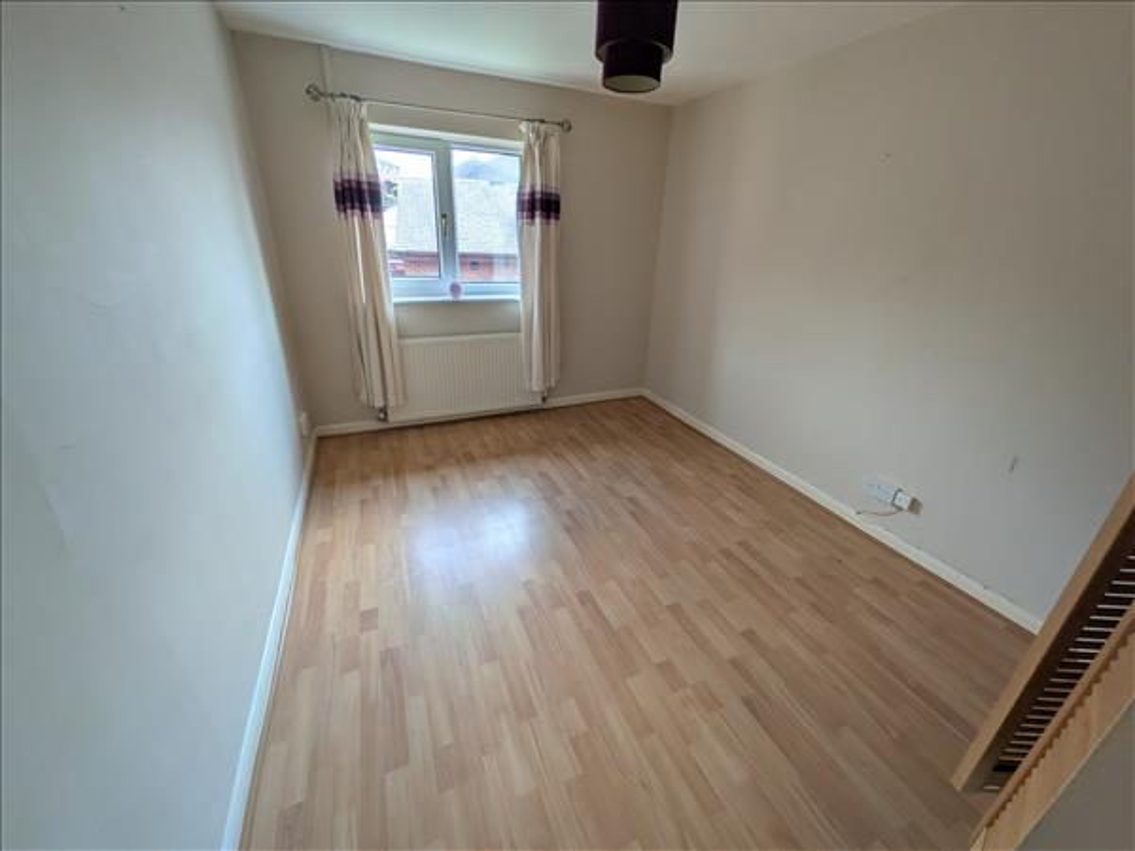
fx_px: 459
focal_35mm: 14
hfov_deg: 102.1
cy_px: 426
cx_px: 568
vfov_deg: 85.7
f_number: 2.2
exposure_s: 1/190
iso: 52
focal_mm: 1.85
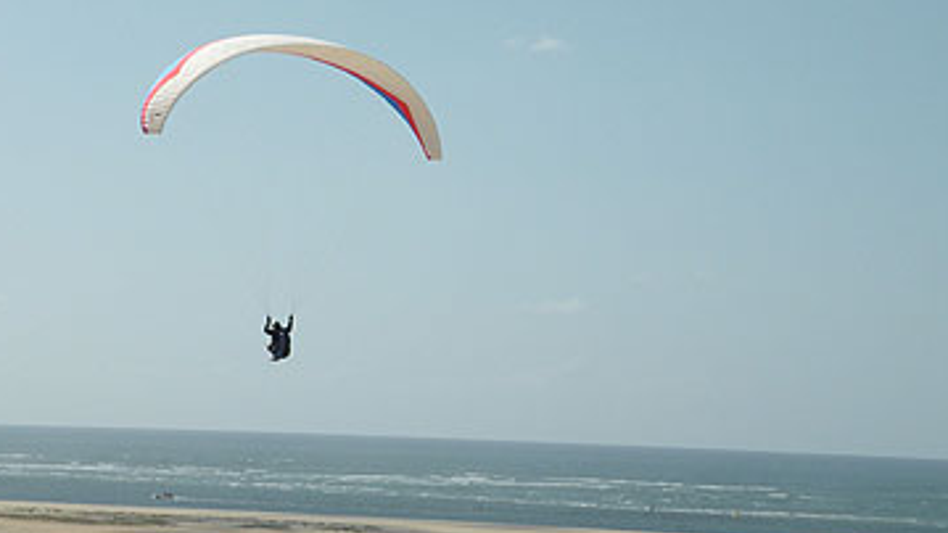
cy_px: 232
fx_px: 3469
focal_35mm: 138
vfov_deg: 8.8
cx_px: 412
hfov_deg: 15.6
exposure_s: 1/383
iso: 64
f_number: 8
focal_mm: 17.9
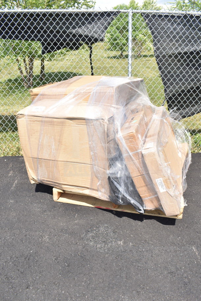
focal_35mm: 30
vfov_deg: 61.9
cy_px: 150
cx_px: 100
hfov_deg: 43.6
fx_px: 251
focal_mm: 20
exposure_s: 1/320
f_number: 7.1
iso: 200
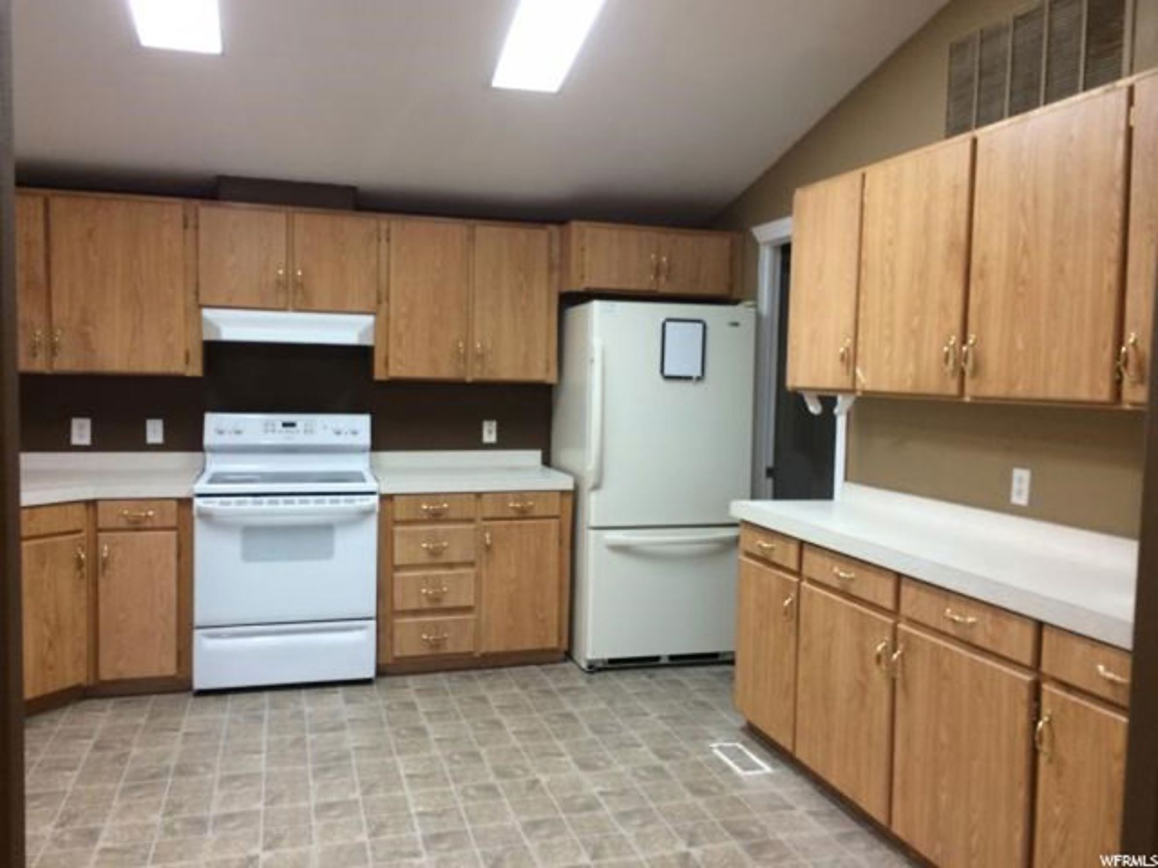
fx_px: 970
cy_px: 434
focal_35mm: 29
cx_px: 579
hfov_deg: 61.7
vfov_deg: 48.2
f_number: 2.2
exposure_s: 1/30
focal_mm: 4.15
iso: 125
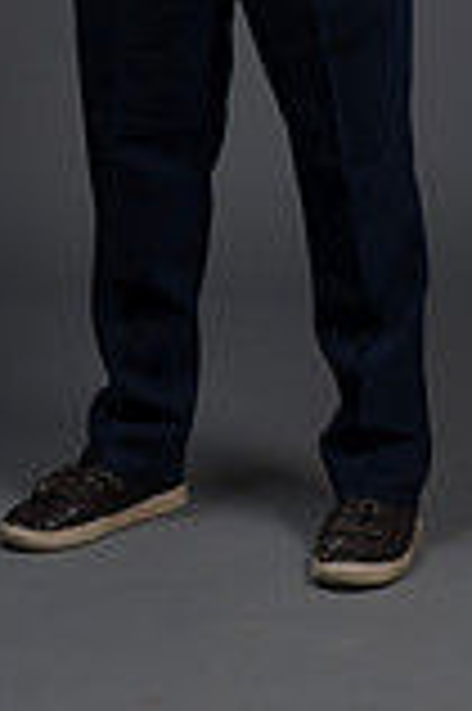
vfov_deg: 8.9
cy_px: -256
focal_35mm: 228
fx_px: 4494
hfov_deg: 6.0
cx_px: 225
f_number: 5.6
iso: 160
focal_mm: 80
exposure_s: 1/250
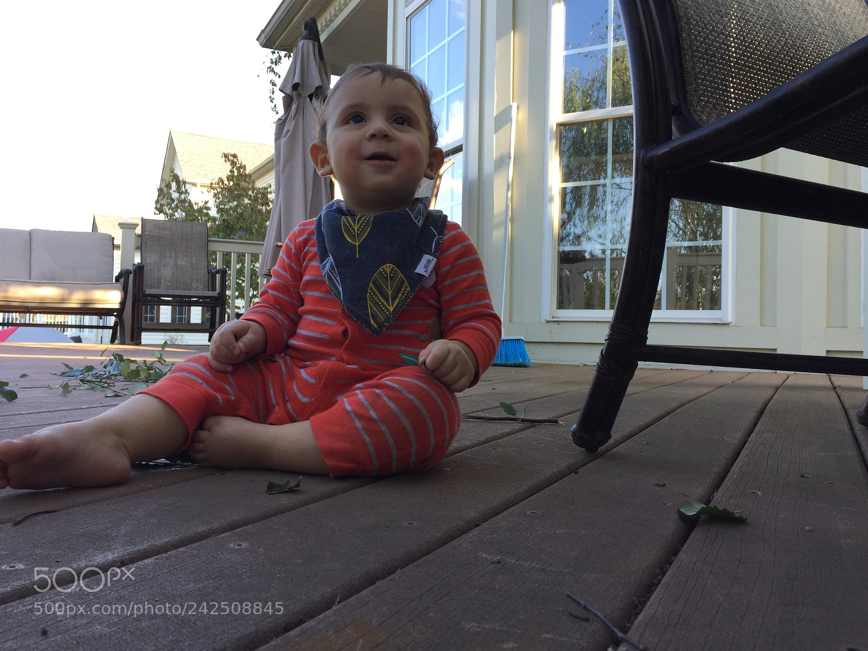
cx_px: 434
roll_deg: -3.2
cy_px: 326
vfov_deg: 48.2
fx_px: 727
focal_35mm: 29
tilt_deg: +3.7
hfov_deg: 61.7
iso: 32
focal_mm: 4.15
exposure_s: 1/196
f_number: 2.2
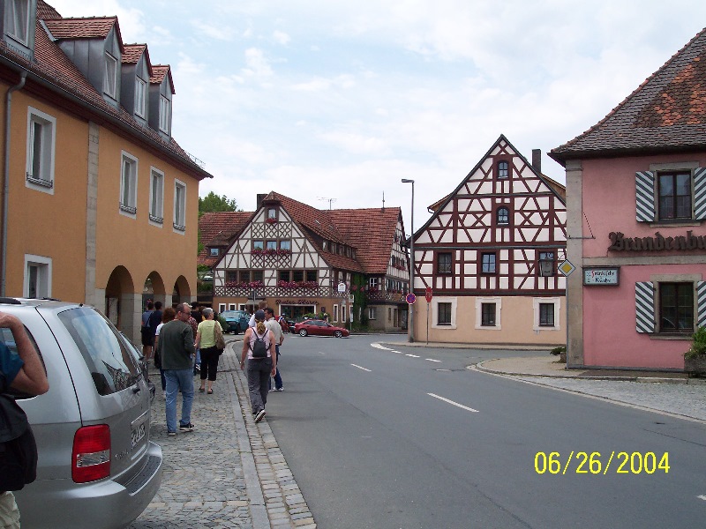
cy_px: 264
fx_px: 775
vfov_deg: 37.7
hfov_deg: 49.0
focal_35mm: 38
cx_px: 353
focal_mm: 8
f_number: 4.8
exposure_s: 1/700
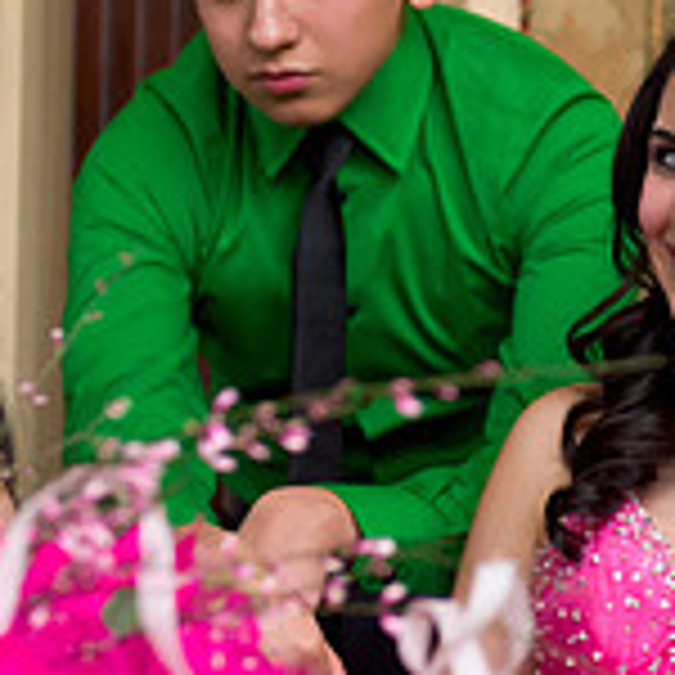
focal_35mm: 204
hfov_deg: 8.5
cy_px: 198
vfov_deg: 8.6
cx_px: 693
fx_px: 4501
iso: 1600
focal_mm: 62
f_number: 3.2
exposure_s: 1/125
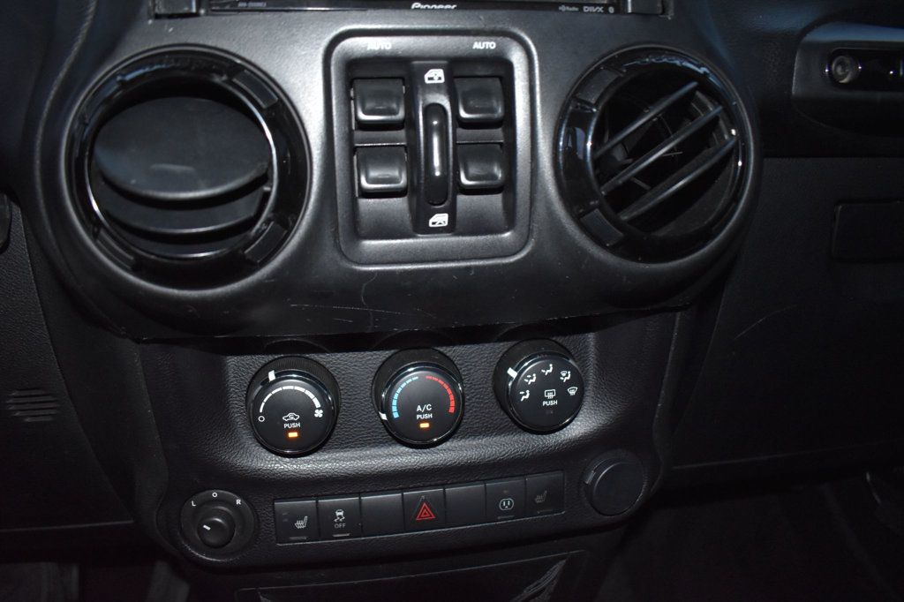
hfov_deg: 67.4
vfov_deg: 47.9
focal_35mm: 27
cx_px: 452
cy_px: 301
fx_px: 678
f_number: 3.5
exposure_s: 1/60
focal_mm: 18
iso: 2000
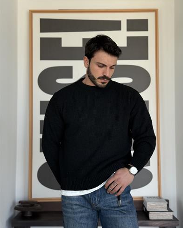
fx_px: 345
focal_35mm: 51
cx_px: 93
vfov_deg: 36.7
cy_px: 111
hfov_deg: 29.7
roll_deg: +0.0
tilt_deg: +3.0
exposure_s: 1/212
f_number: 1.78
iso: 125
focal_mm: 6.76
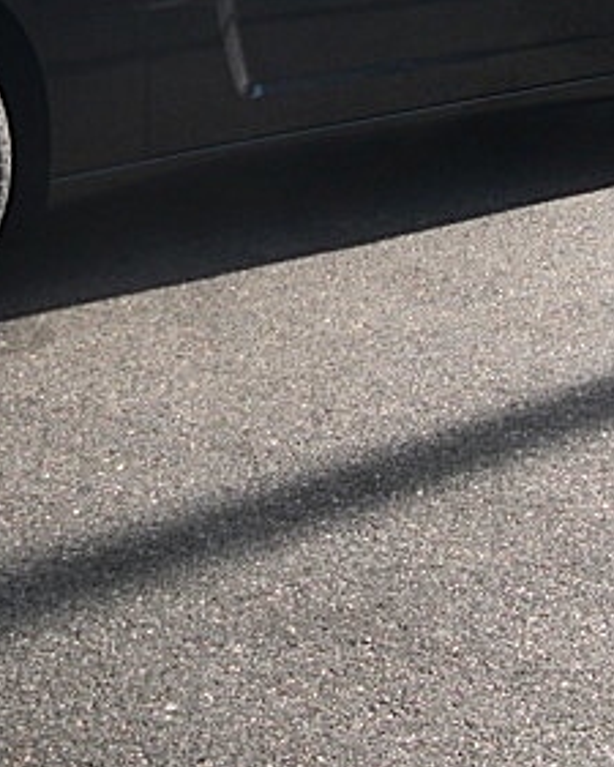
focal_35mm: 80
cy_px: 145
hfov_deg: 19.1
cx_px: 156
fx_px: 1816
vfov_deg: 23.5
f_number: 2.8
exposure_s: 1/250
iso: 50
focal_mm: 6.3
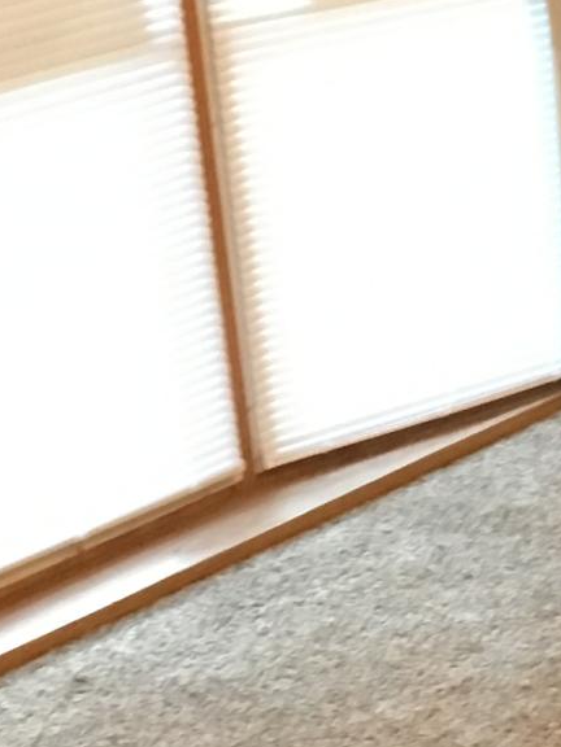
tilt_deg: -18.3
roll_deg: +2.2
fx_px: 3263
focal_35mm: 151
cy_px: 564
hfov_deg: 9.5
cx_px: 880
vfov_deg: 13.0
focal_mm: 4.15
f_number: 2.2
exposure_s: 1/15
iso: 200
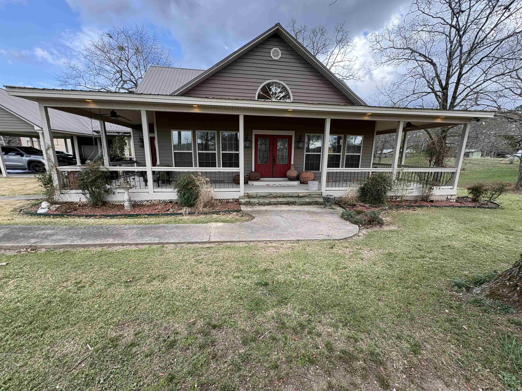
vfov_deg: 85.7
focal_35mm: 14
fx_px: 211
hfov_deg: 102.1
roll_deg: +0.1
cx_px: 261
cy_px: 196
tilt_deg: -8.1
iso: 40
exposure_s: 1/223
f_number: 2.2
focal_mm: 2.22
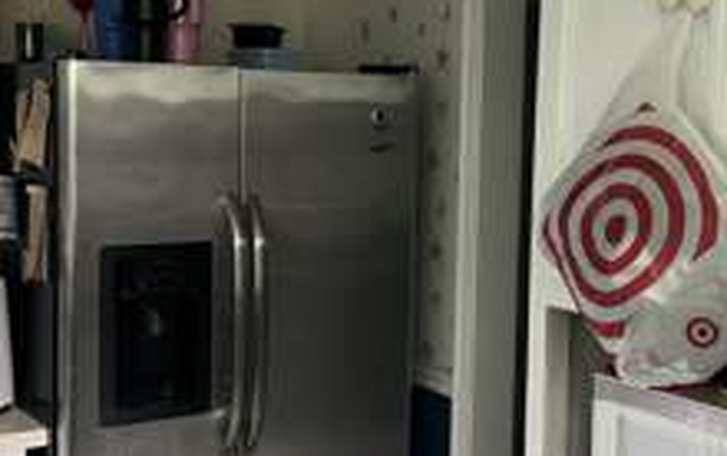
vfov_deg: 21.7
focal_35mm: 60
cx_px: 423
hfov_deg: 33.9
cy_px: 193
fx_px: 1190
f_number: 1.5
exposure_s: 1/40
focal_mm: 5.7
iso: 500
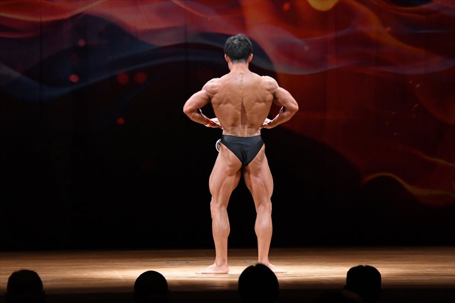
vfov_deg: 6.1
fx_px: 2842
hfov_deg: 9.2
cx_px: 228
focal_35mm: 225
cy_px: 152
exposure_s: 1/400
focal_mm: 150
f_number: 5.6
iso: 4000
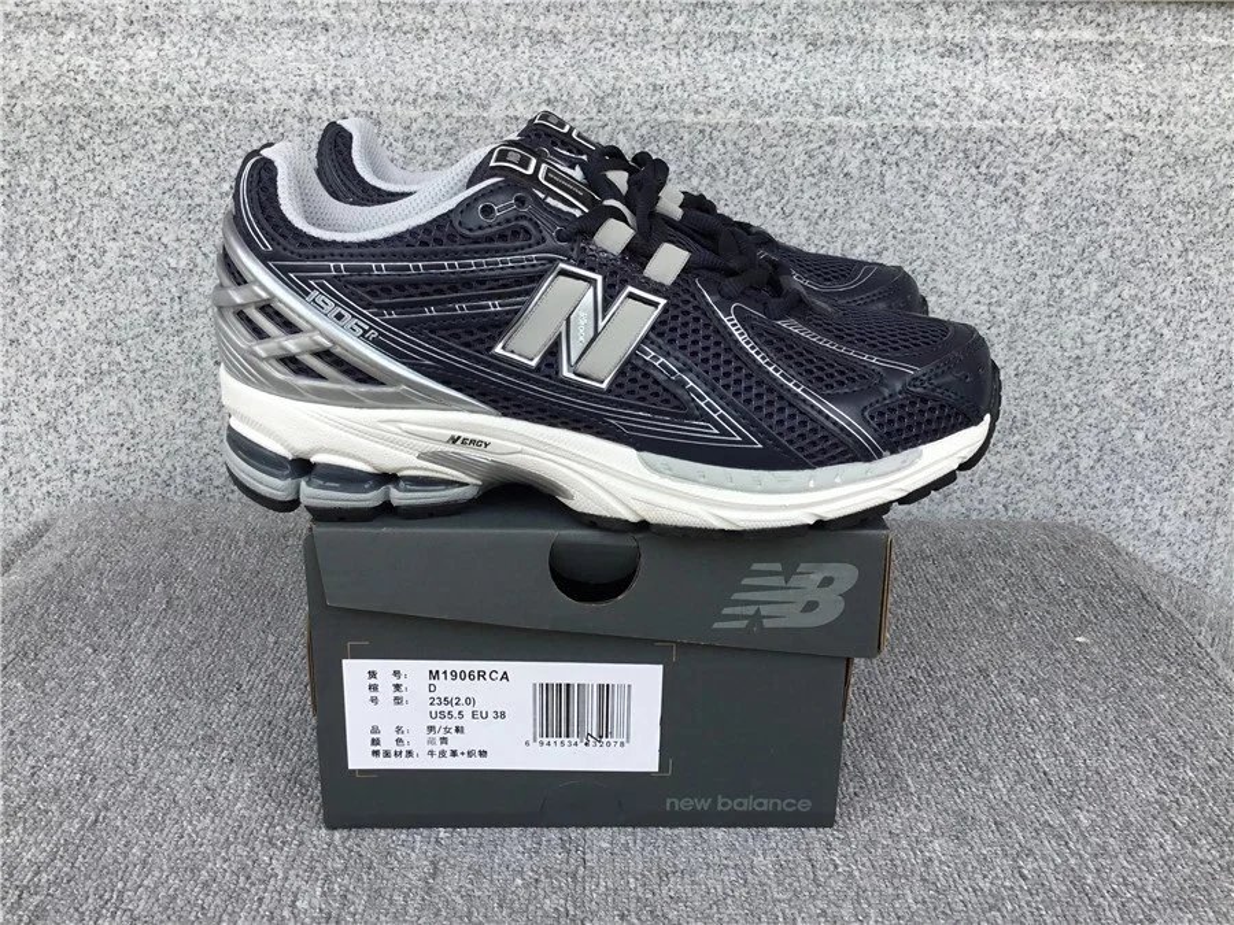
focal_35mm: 31
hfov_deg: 58.4
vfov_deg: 45.4
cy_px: 462
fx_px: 1105
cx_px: 617
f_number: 2.4
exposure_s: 1/416
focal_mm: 3.3
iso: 25
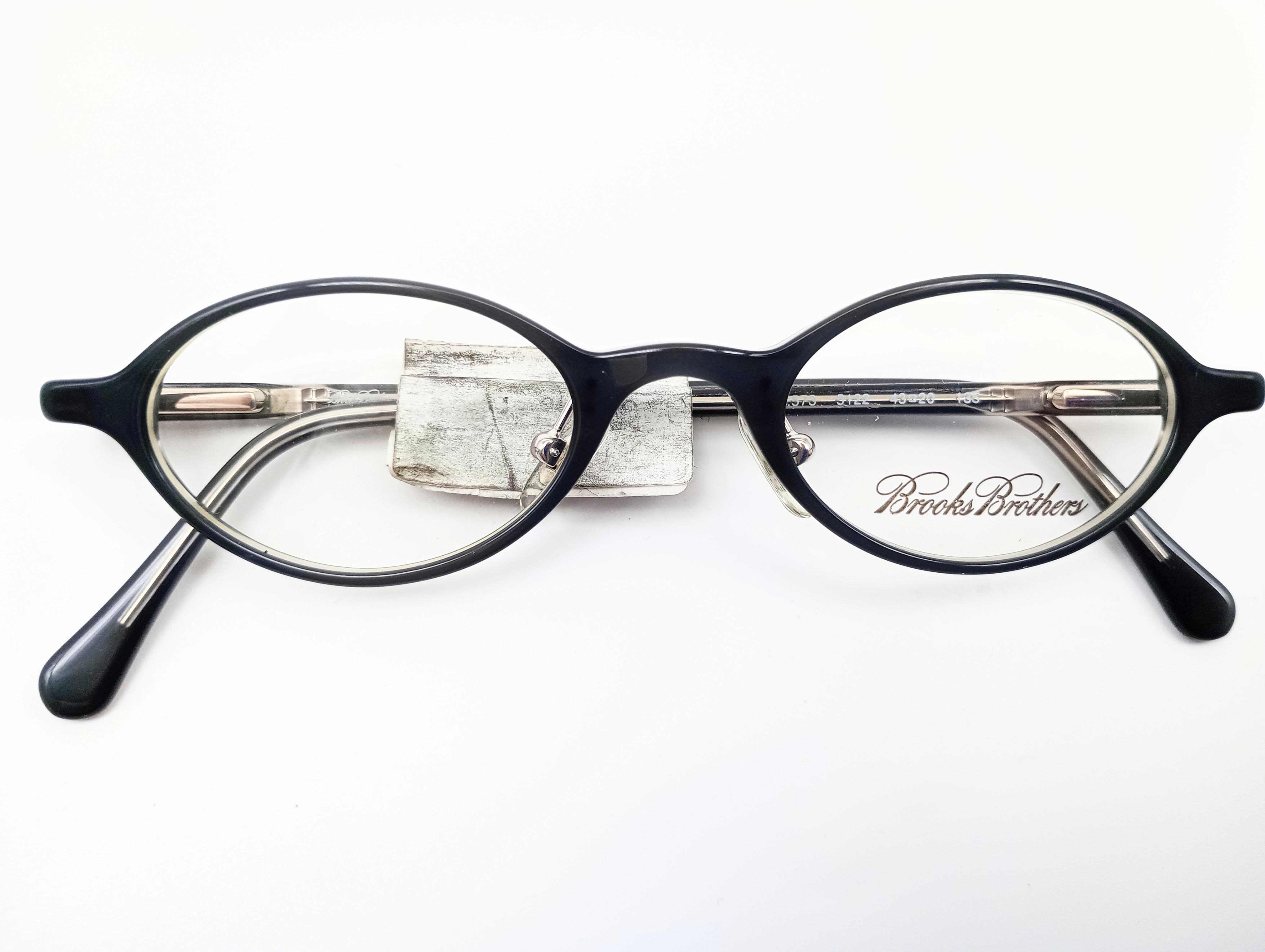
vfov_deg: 49.9
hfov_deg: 63.4
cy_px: 476
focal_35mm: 28
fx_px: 1025
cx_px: 632
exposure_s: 1/100
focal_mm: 4.27
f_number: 1.8
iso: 106
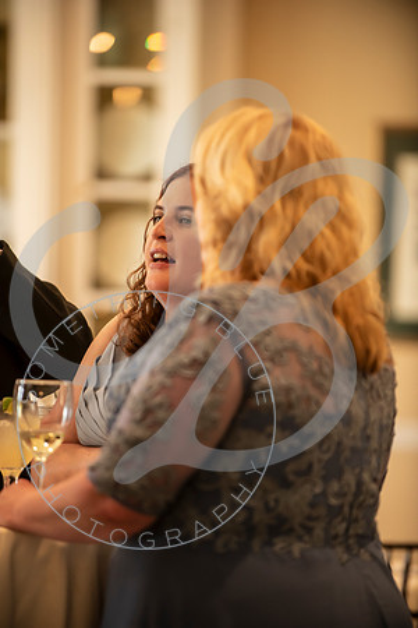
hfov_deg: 6.9
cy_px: 314
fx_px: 3483
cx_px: 209
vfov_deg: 10.3
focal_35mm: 200
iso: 1000
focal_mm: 200
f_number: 2.8
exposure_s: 1/250
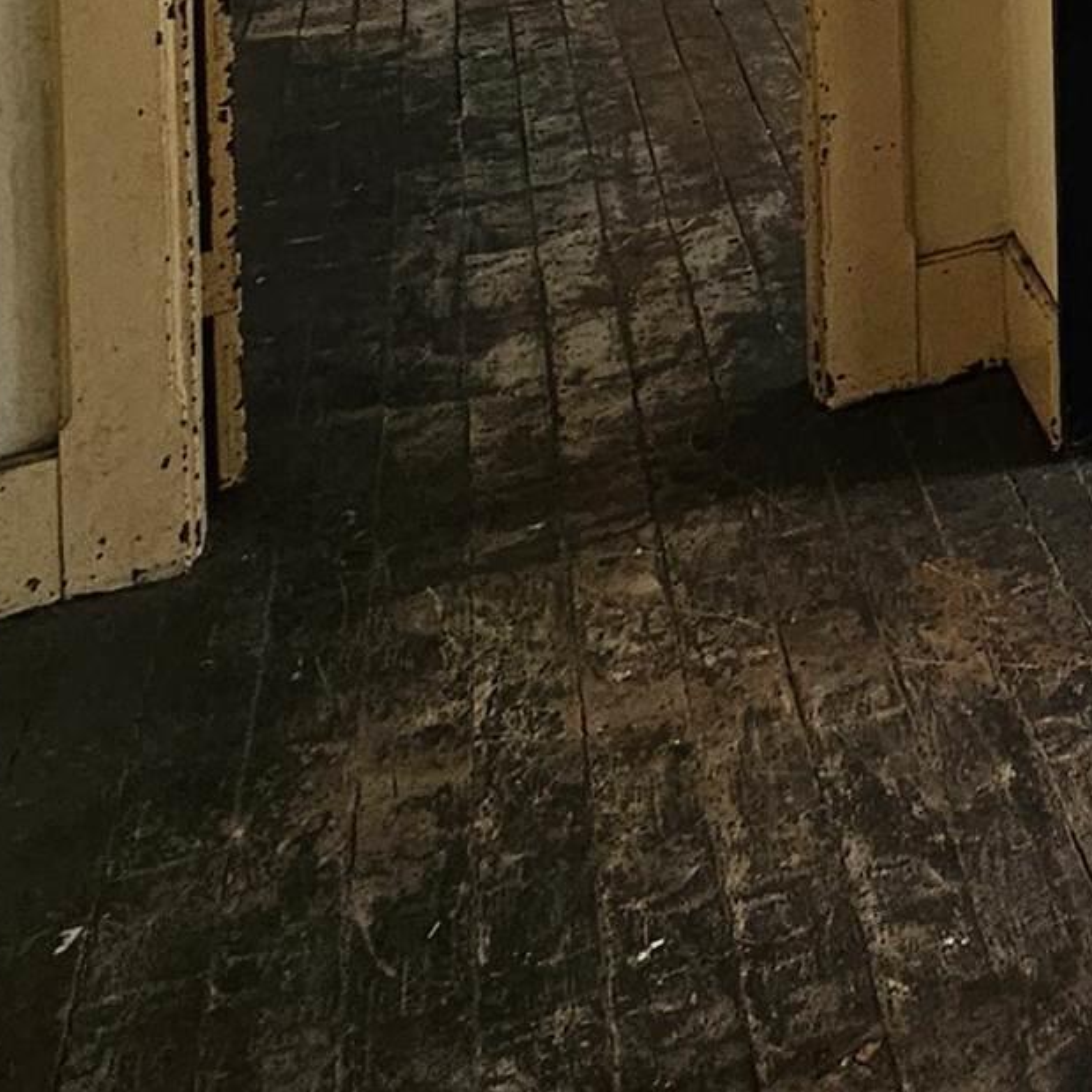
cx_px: 2147
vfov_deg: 23.8
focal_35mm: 57
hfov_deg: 19.1
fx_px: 2034
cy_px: -543
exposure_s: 1/128
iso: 50
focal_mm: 2.2
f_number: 2.2
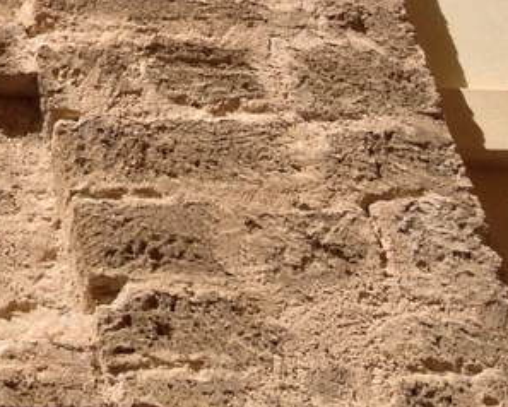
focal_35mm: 184
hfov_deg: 9.8
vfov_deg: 7.9
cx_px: -486
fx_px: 2768
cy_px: -522
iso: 50
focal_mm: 4.28
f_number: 2.4
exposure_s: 1/1783
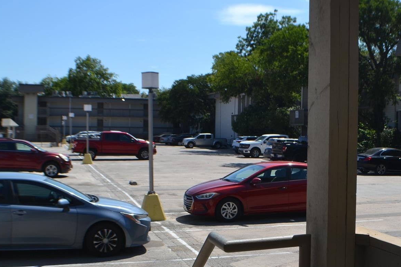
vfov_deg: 21.6
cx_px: 293
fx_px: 702
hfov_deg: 31.4
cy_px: 126
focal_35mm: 63
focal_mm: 24
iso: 100
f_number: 8
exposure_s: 1/250
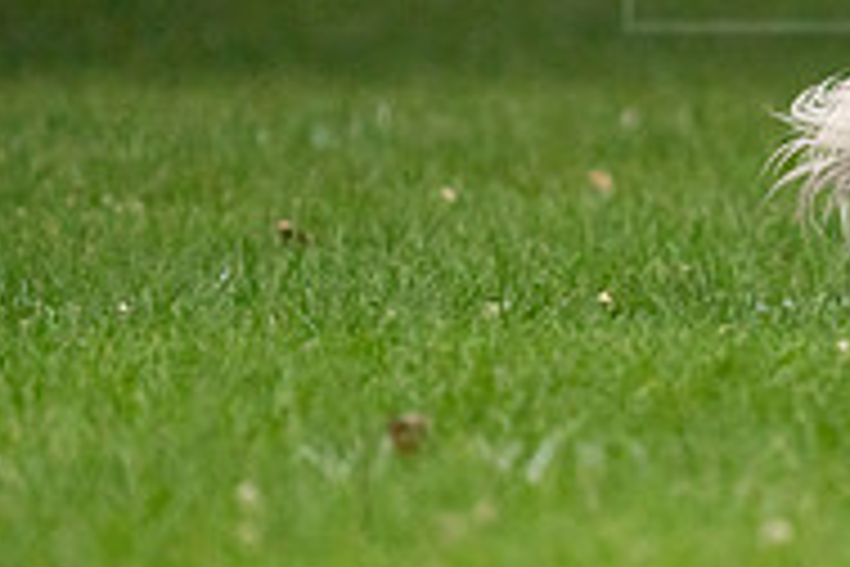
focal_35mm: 1239
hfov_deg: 1.7
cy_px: -38
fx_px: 29252
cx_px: 1052
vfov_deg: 1.1
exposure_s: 1/1600
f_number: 6.3
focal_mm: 404
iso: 6400
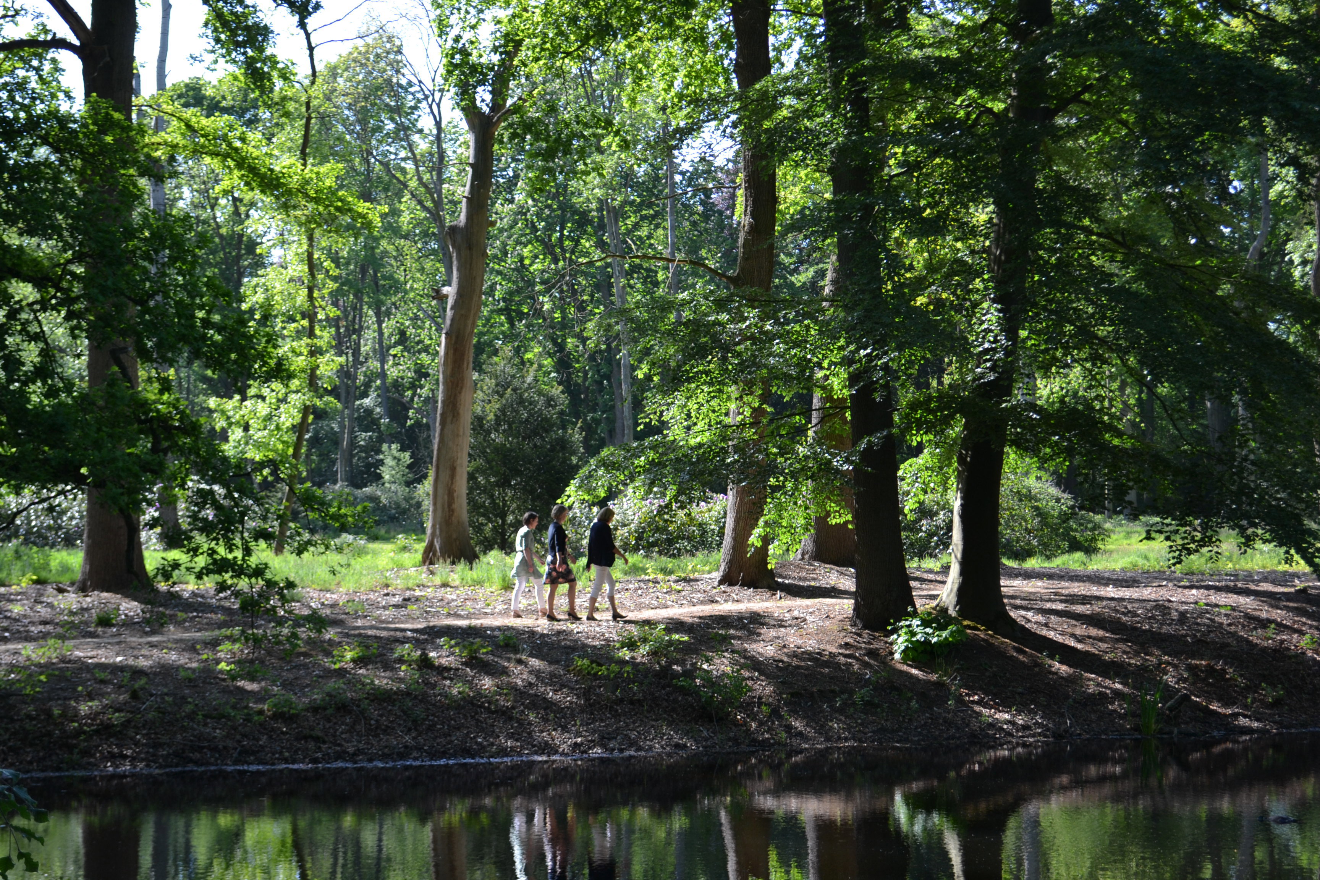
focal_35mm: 60
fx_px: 2200
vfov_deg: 22.6
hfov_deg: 33.4
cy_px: 440
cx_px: 660
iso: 125
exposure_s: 1/125
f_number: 5.6
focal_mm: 40
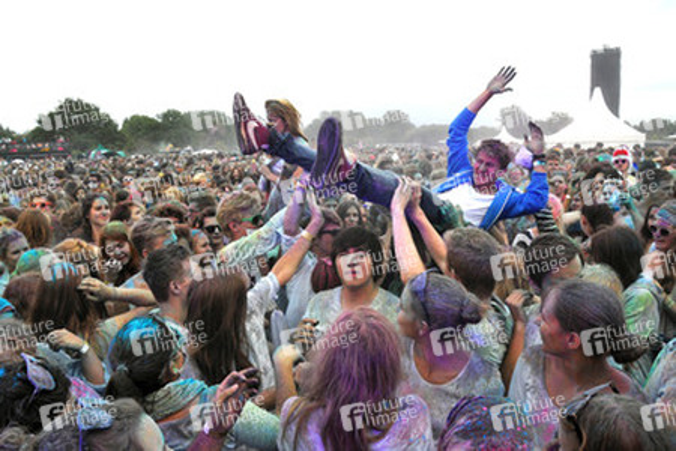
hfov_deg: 67.4
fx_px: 507
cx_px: 338
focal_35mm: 27
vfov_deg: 47.9
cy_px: 226
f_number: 8
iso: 200
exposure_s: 1/250
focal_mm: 18
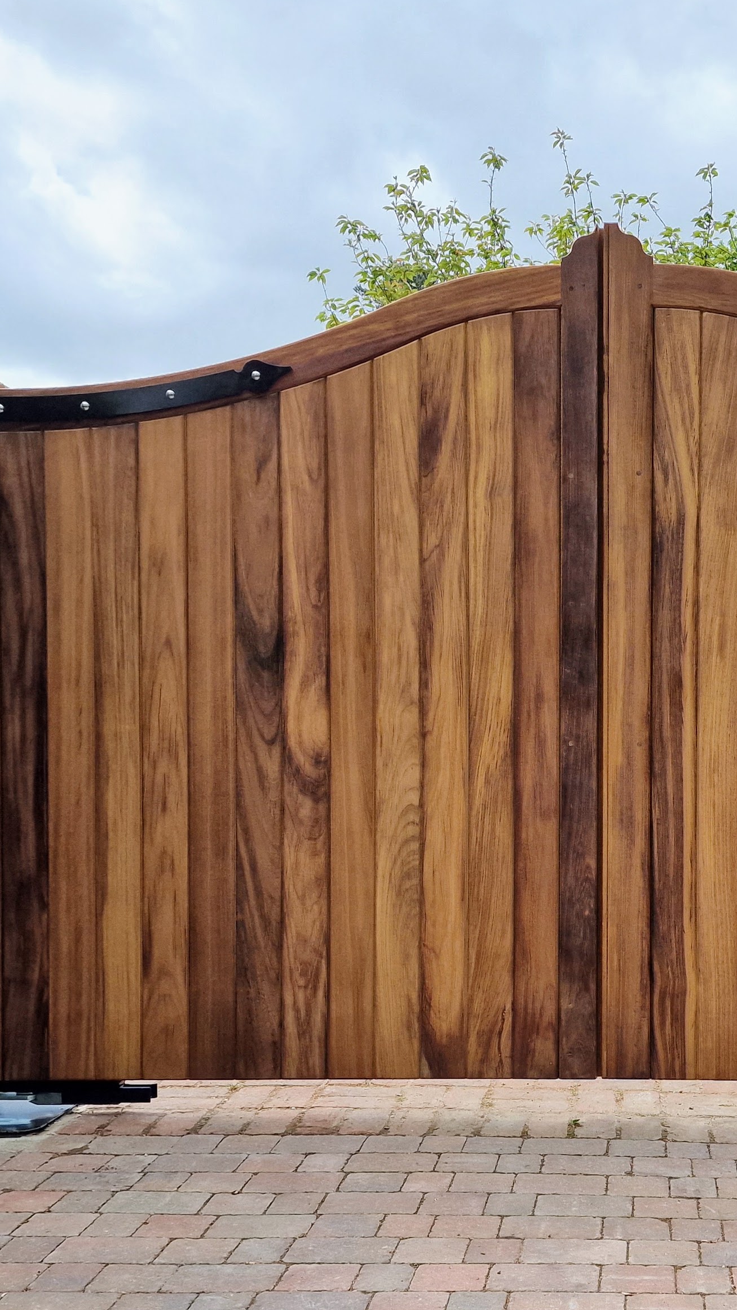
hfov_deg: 33.5
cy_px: 646
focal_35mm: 34
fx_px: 1181
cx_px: 609
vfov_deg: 58.0
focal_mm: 6.4
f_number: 1.8
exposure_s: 1/612
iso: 50
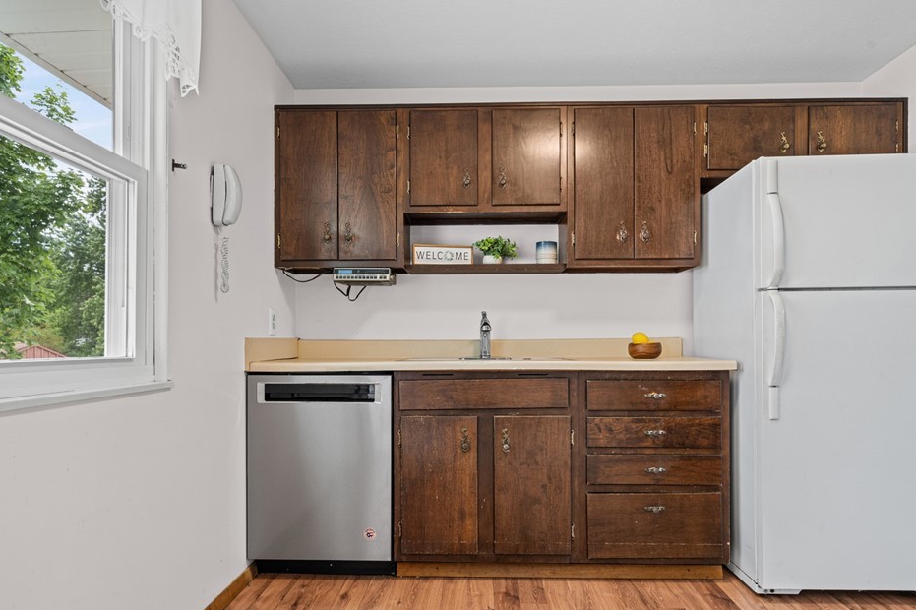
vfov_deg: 59.1
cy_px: 354
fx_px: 534
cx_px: 461
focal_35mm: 21
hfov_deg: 81.2
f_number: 9
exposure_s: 1/2
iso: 250
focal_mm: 18
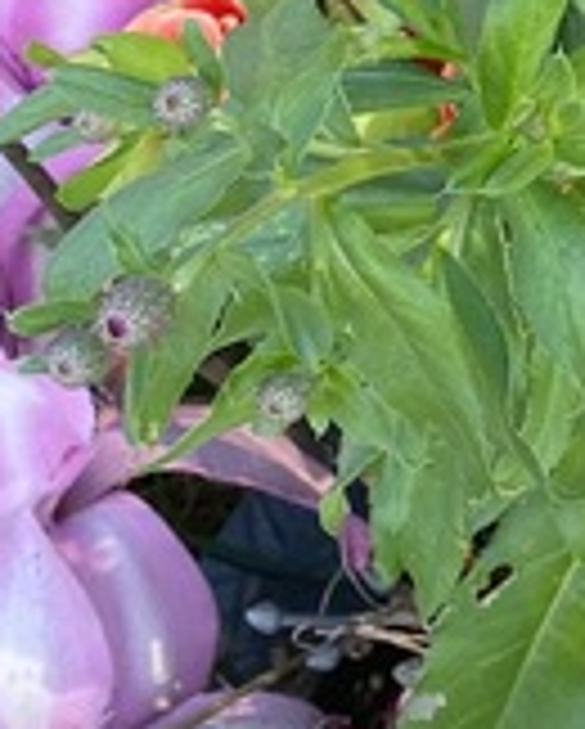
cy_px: -544
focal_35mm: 125
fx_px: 2700
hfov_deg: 10.8
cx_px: 1328
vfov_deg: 13.8
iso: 32
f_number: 1.8
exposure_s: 1/326
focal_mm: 4.25
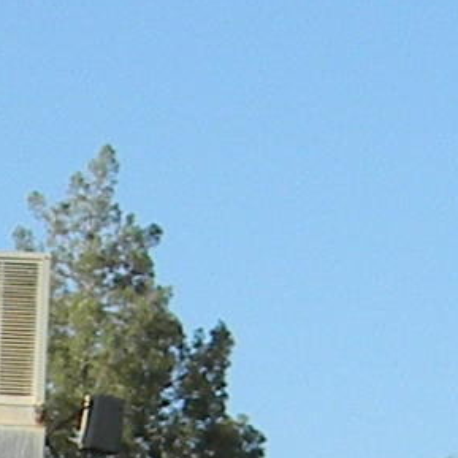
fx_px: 6452
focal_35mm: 431
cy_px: 952
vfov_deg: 4.0
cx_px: 87
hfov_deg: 4.1
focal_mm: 8.6
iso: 80
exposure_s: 1/604
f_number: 3.9
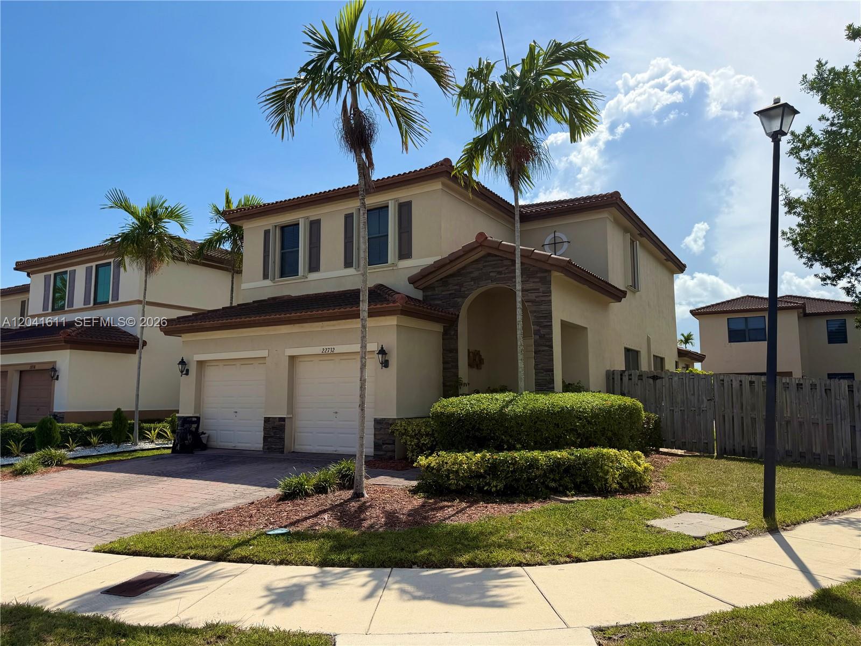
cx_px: 430
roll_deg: +0.8
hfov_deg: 71.6
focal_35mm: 24
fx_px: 597
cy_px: 323
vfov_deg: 56.8
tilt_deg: +5.9
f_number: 1.78
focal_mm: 6.76
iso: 80
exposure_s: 1/7353
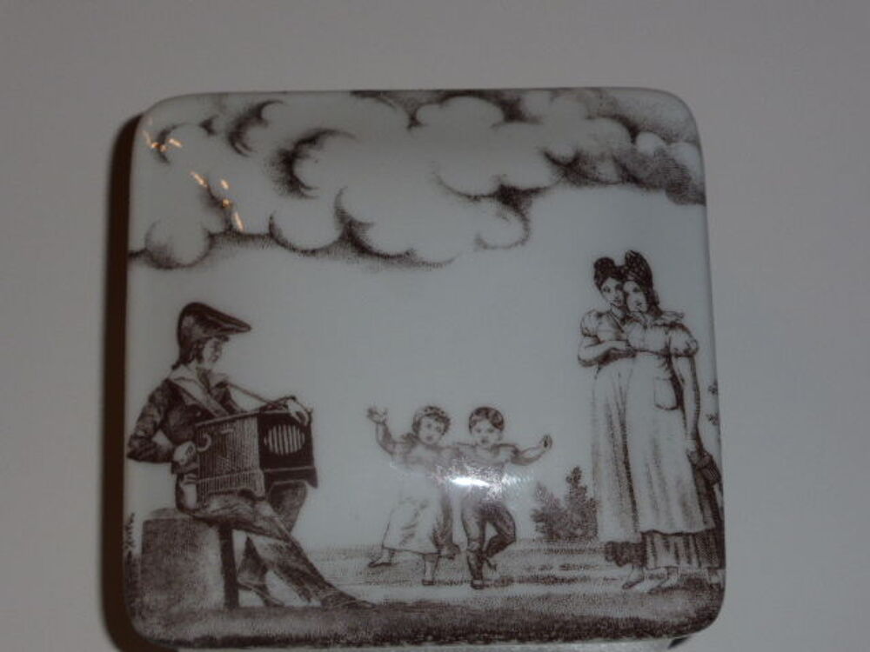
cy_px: 326
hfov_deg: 17.7
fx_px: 2790
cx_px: 435
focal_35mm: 111
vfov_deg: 13.3
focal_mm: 18.2
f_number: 5.3
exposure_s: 1/60
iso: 100
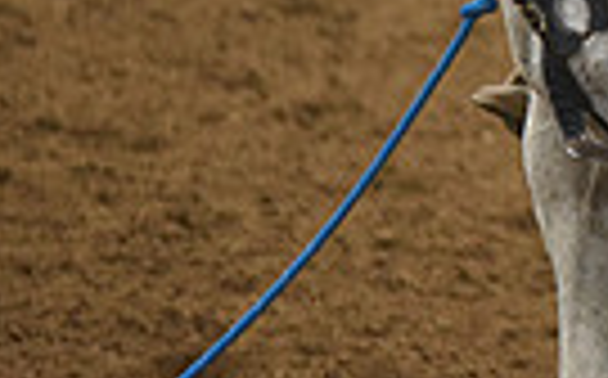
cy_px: -439
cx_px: 829
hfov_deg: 2.4
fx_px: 14530
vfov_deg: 1.5
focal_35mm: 878
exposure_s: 1/500
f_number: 2.8
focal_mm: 200
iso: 5000
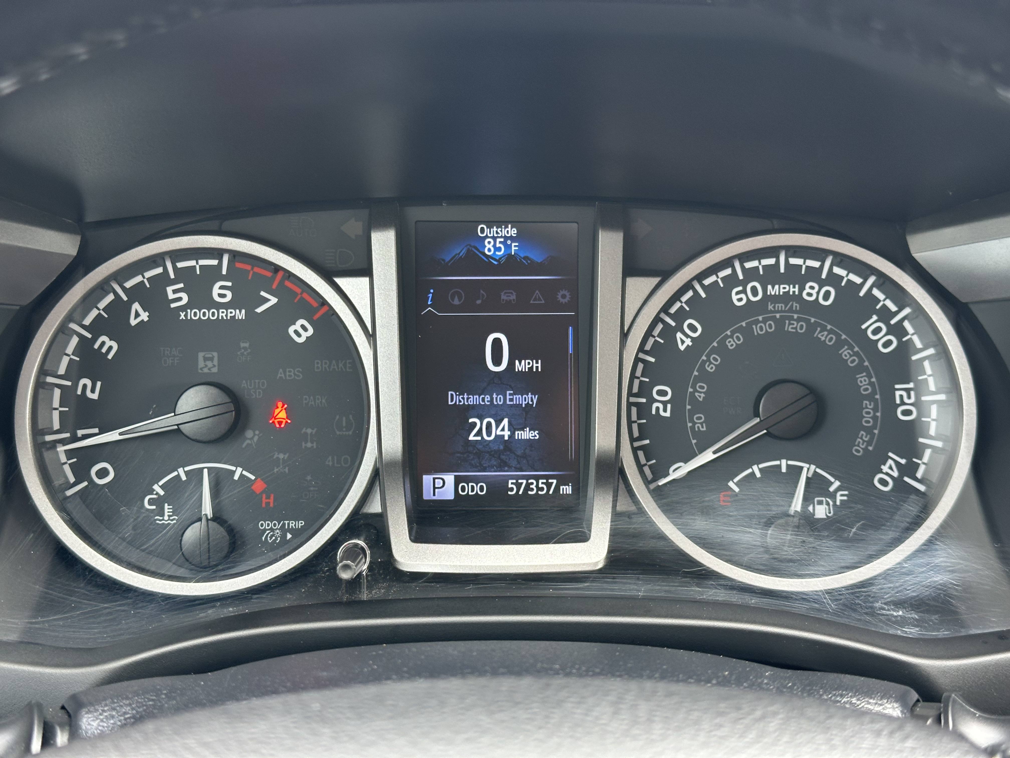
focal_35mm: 48
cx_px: 505
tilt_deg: -20.5
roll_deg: +2.9
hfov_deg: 39.7
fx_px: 1401
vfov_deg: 30.3
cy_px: 379
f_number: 1.78
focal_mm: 6.86
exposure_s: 1/60
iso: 100
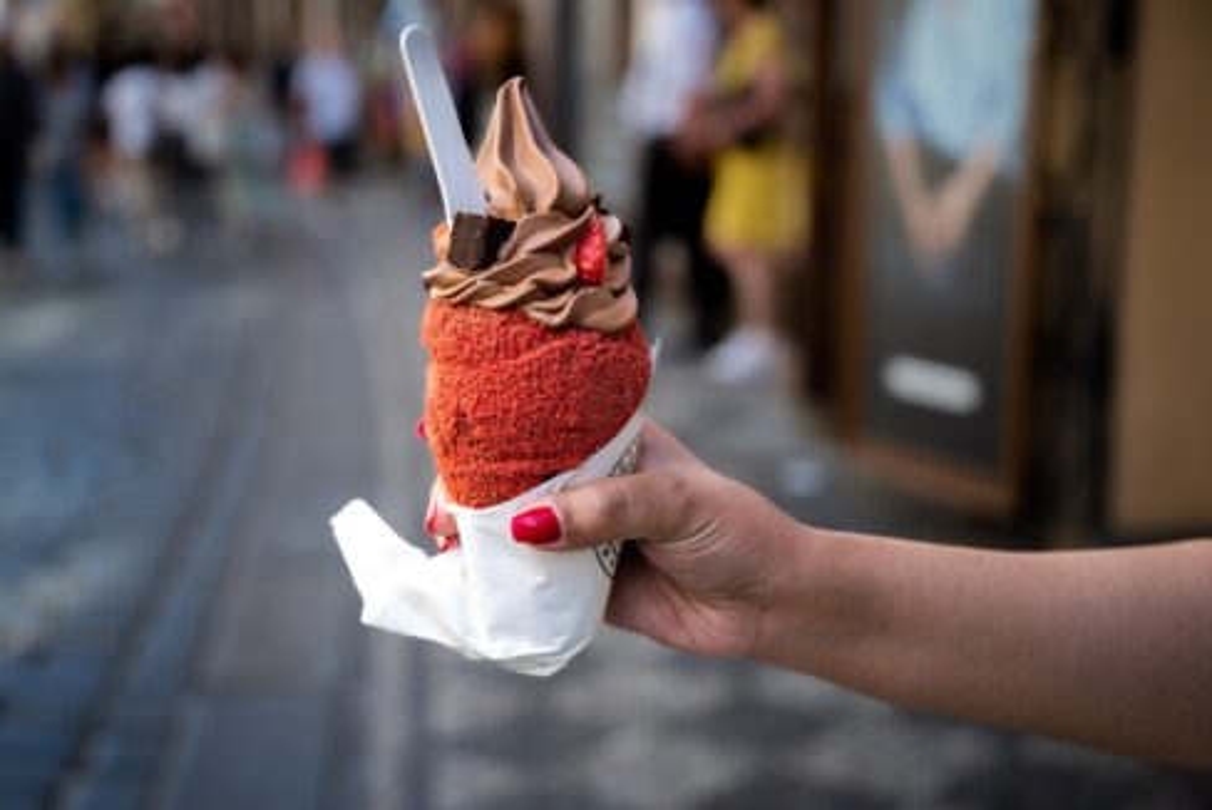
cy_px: 405
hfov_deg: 37.5
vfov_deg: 25.6
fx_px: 1785
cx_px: 606
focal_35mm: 53
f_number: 4
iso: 100
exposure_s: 1/125
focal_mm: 53
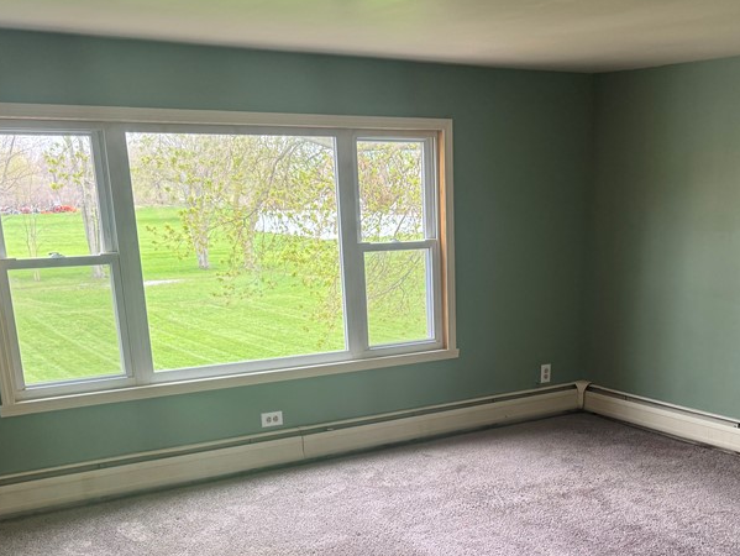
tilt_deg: -18.0
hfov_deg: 45.4
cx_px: 456
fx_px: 877
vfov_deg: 34.1
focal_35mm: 41
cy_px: 449
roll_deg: +0.9
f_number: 1.78
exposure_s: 1/120
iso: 200
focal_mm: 6.76
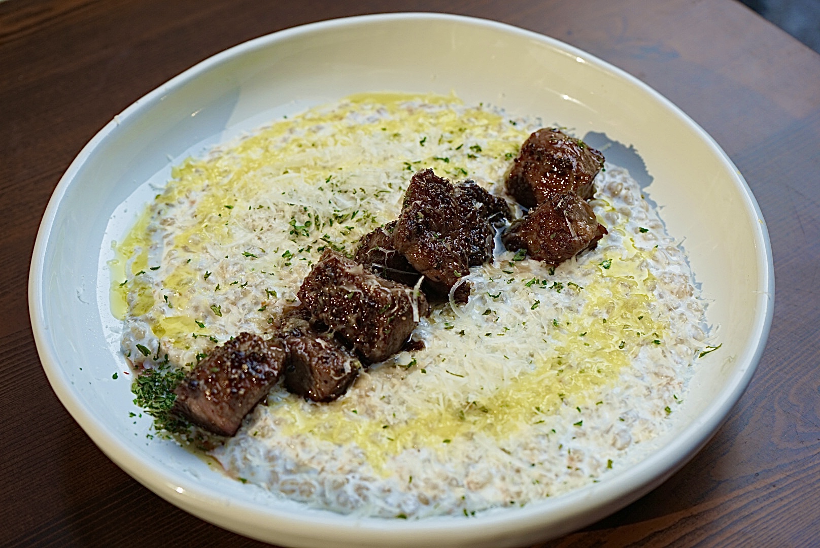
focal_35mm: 55
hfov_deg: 36.2
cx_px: 410
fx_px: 1254
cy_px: 274
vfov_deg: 24.7
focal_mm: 55
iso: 100
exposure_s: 1/100
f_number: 6.3
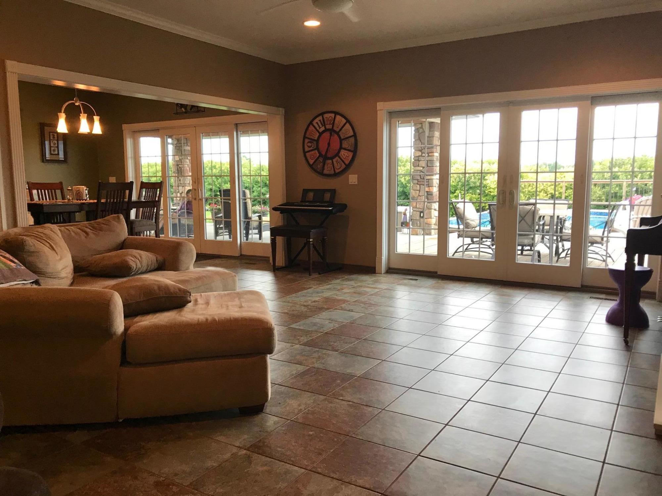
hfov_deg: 63.4
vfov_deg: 49.7
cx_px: 331
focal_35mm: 28
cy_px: 248
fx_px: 535
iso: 25
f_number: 1.8
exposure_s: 1/30
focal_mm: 3.99
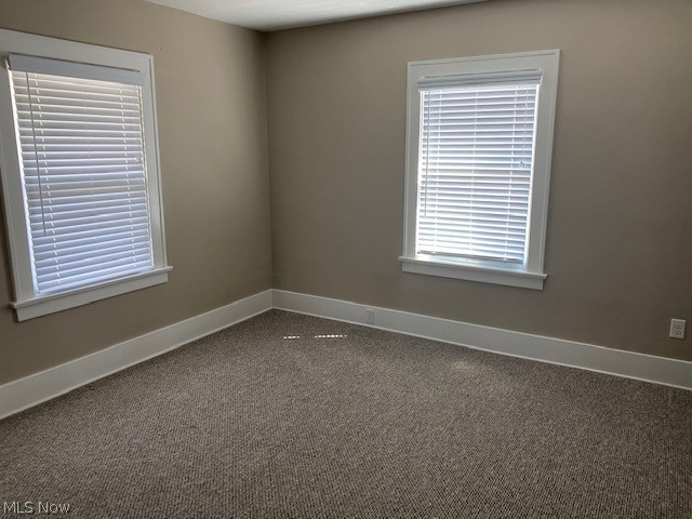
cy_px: 260
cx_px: 346
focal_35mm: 26
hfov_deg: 67.3
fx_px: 520
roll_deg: -0.1
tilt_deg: -11.4
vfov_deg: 53.1
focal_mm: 4.25
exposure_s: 1/60
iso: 160
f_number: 1.8
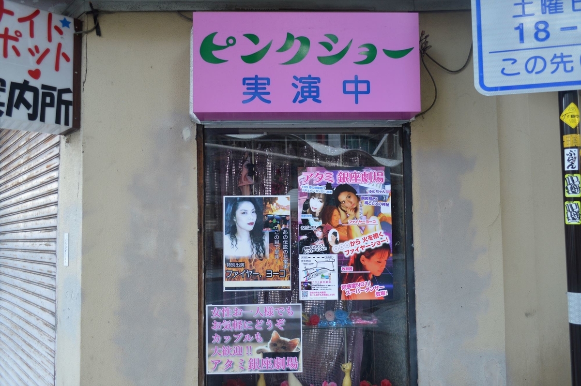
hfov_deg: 67.4
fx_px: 435
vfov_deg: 47.9
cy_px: 193
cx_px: 290
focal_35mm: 27
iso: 400
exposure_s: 1/30
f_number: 3.5
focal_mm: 18
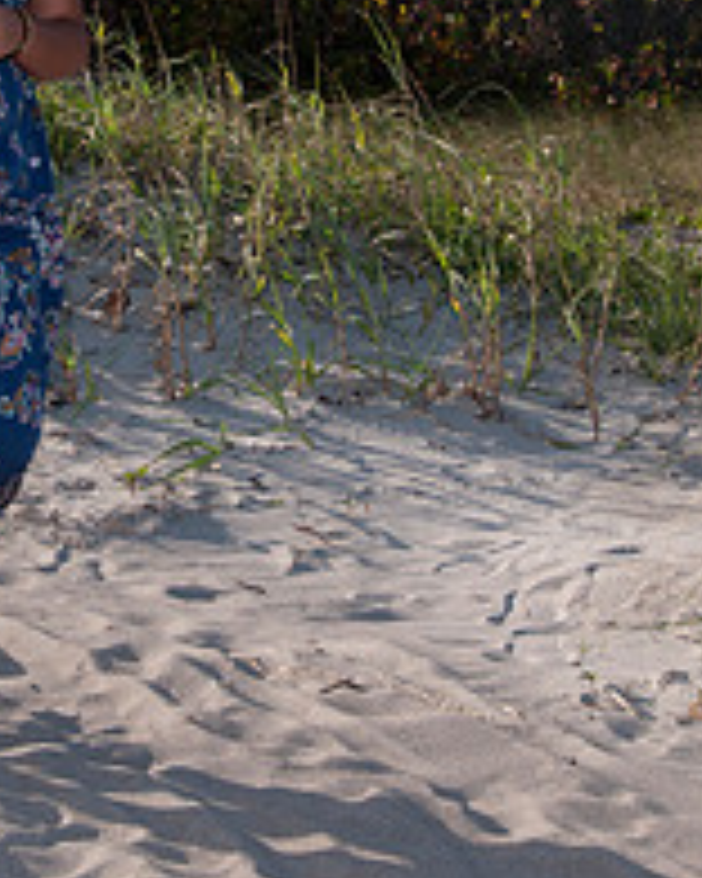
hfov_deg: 11.3
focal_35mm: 136
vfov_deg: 14.1
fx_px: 3532
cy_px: 149
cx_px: 65
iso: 100
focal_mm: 42
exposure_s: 1/250
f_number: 9
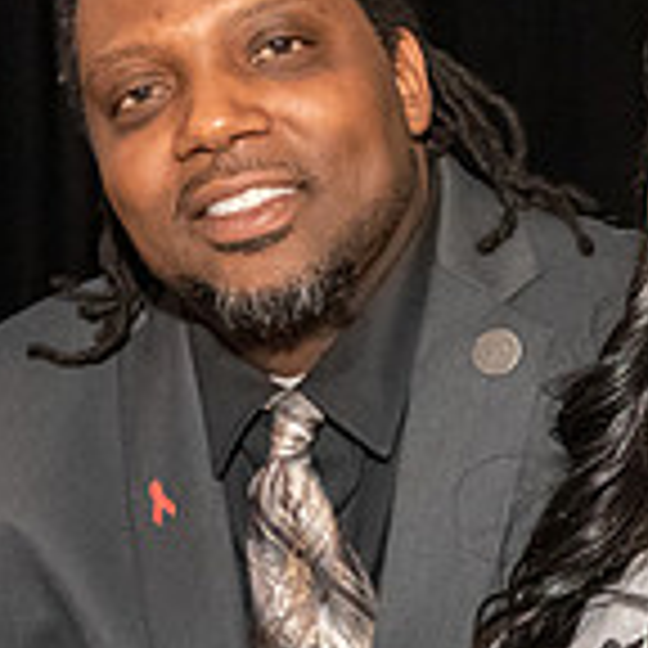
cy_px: 594
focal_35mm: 110
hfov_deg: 15.8
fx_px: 2330
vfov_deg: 15.6
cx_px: 436
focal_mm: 20
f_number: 3.5
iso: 5600
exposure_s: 1/60
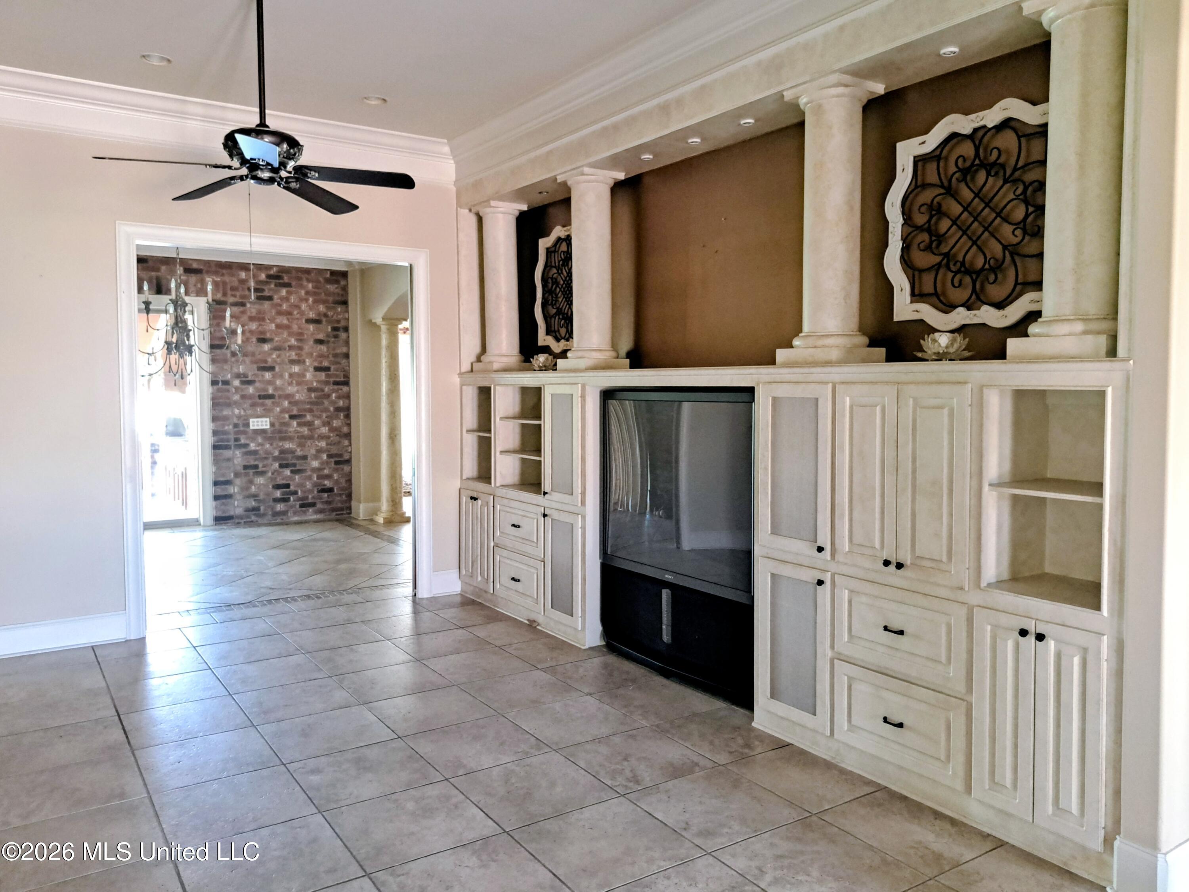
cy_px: 446
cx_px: 594
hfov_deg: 71.6
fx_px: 824
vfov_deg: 56.8
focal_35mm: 24
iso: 500
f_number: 1.8
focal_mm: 5.23
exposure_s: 1/60
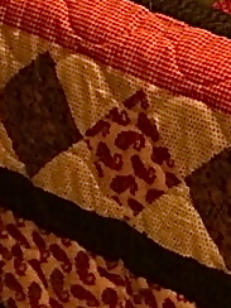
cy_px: -438
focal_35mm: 201
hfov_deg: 7.3
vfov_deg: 8.9
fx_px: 1788
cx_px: 255
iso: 200
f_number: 2.2
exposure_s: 1/30
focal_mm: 4.12
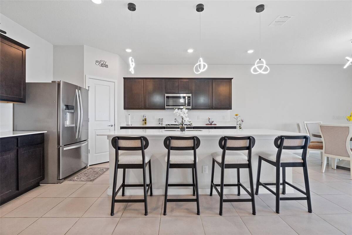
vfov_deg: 73.8
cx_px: 176
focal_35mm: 16
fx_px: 156
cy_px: 118
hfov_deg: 96.7
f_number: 9
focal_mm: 16
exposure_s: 1/30
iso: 5000
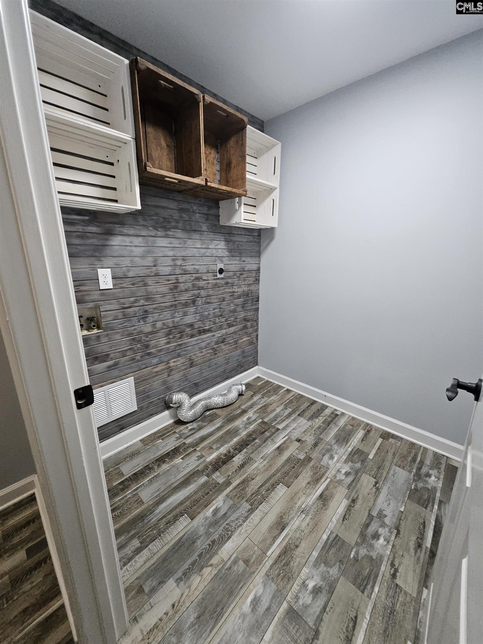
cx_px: 242
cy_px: 322
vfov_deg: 106.2
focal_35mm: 13
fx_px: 242
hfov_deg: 89.9
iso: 400
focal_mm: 1.74
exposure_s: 1/60
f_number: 2.2
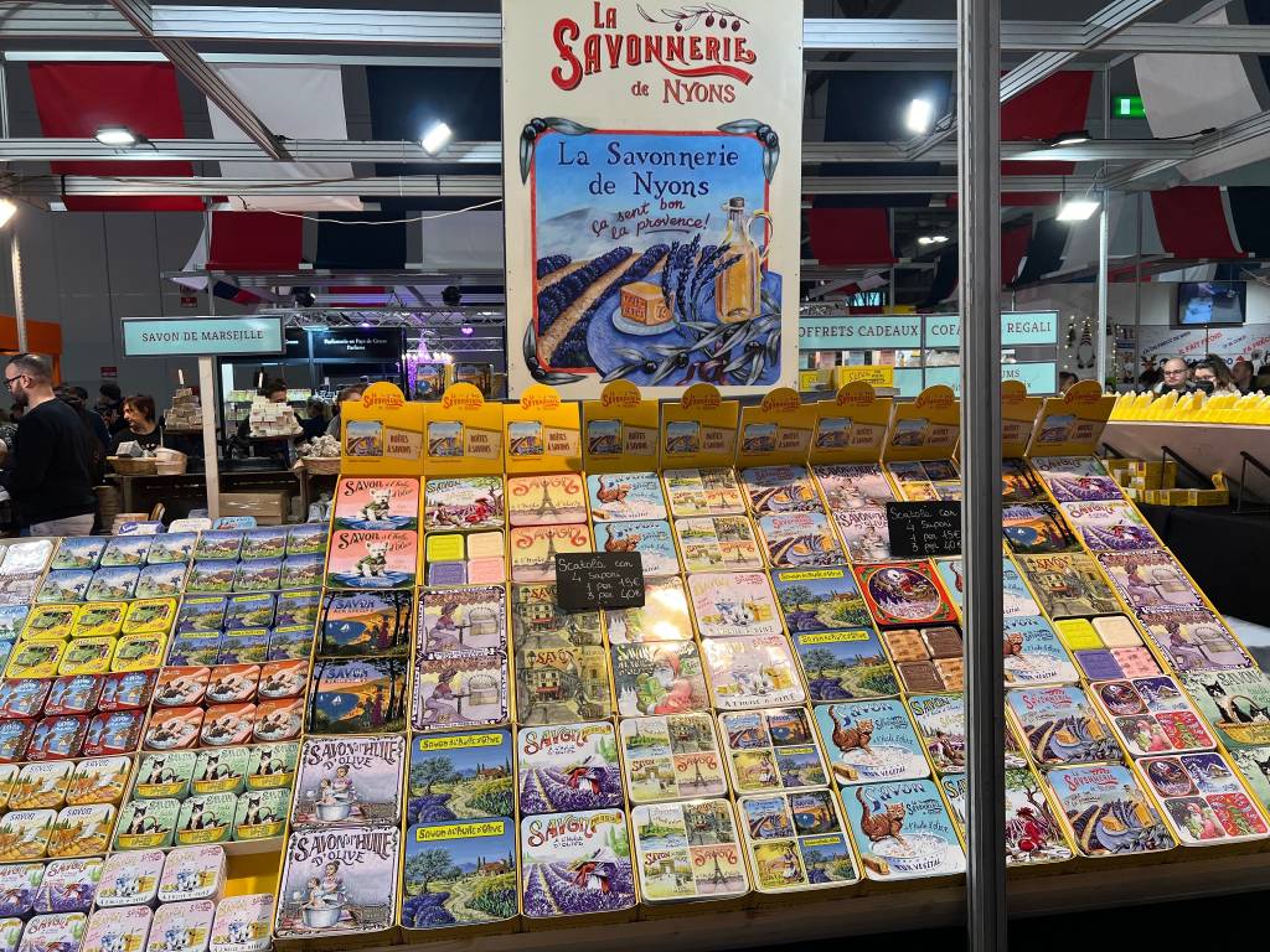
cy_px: 476
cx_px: 635
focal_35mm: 26
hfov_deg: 67.3
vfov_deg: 53.1
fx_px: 954
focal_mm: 5.7
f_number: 1.5
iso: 50
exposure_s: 1/100
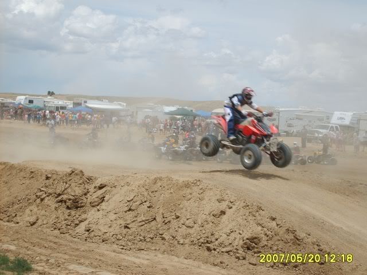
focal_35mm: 61
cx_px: 184
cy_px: 138
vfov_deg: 24.0
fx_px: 647
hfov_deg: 31.7
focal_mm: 10.3
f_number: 9.1
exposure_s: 1/180
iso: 50
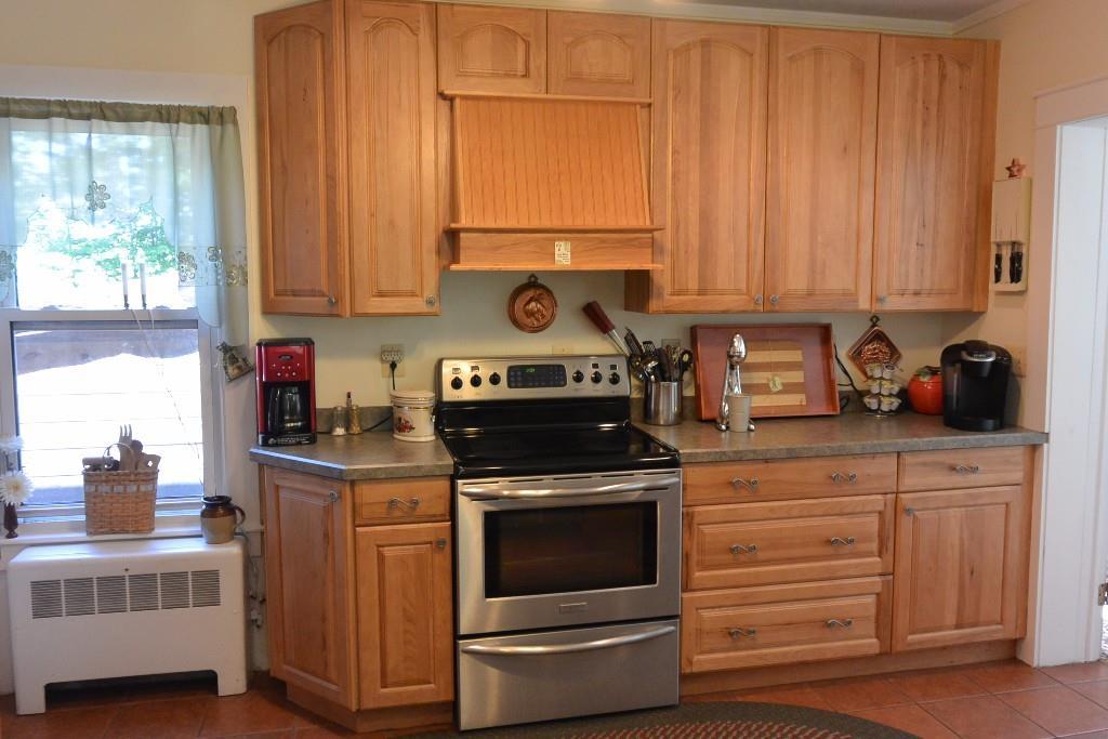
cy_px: 370
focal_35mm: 29
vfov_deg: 45.0
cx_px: 554
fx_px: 893
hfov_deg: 63.7
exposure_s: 1/60
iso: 400
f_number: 3.5
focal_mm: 11
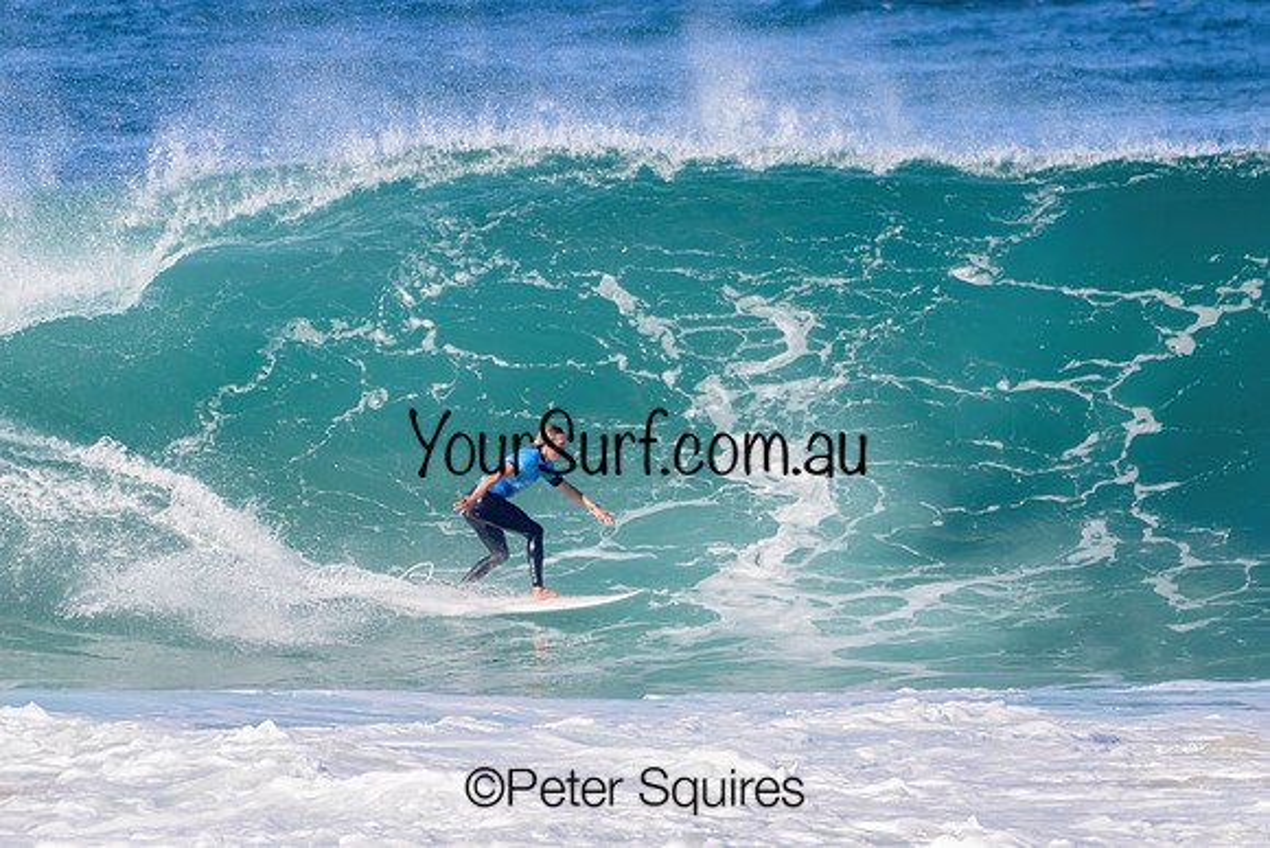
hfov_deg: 2.1
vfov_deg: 1.4
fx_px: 35284
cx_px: 635
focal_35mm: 1000
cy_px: 424
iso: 900
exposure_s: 1/1250
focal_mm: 1000
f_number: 11
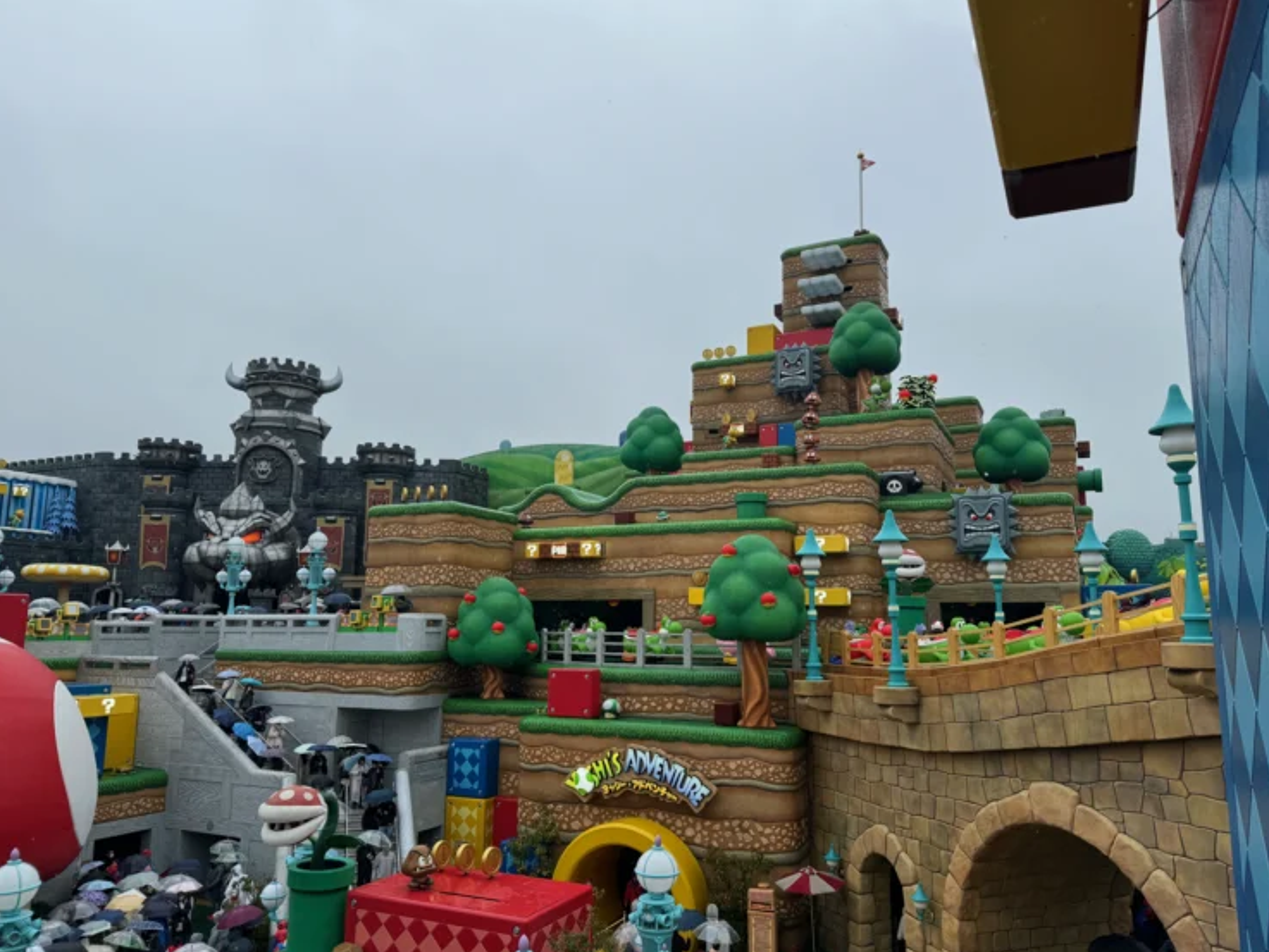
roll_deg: -0.6
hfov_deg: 69.4
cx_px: 627
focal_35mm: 25
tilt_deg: +9.0
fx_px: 917
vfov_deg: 54.9
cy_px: 479
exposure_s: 1/1560
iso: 80
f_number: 1.78
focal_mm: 6.86
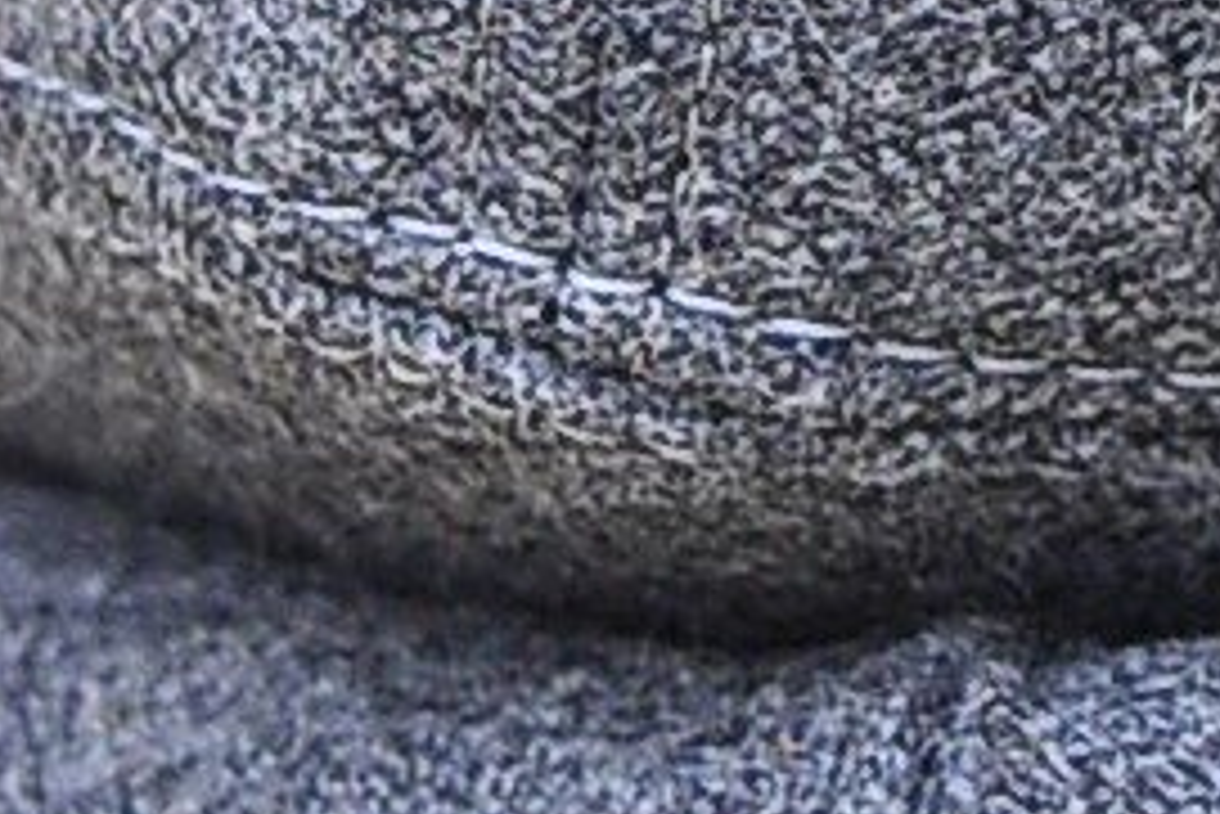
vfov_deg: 3.6
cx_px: 2188
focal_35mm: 372
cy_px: -1709
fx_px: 12597
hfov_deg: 5.5
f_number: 3.2
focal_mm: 35
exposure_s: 1/160
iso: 400
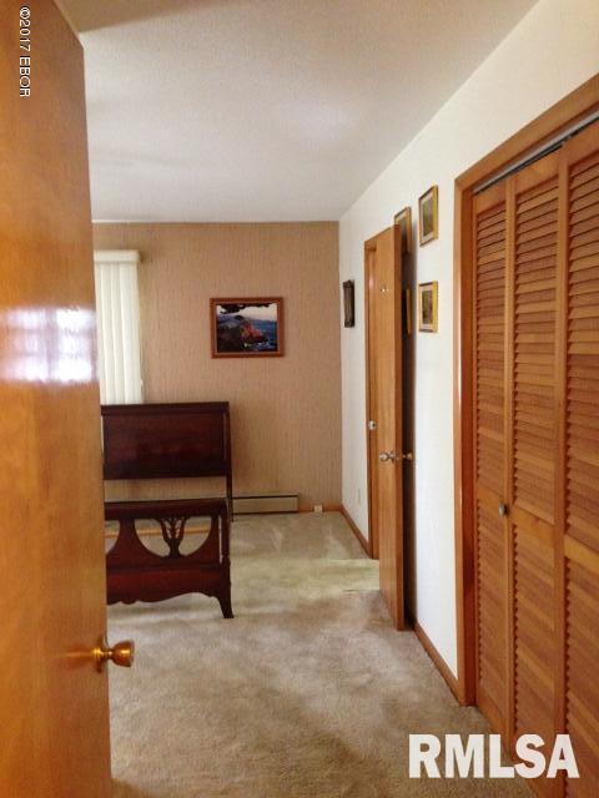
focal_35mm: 33
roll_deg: +2.3
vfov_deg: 55.4
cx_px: 300
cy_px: 399
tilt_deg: -0.9
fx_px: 761
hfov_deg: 42.9
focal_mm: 4.12
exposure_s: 1/20
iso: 400
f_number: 2.4
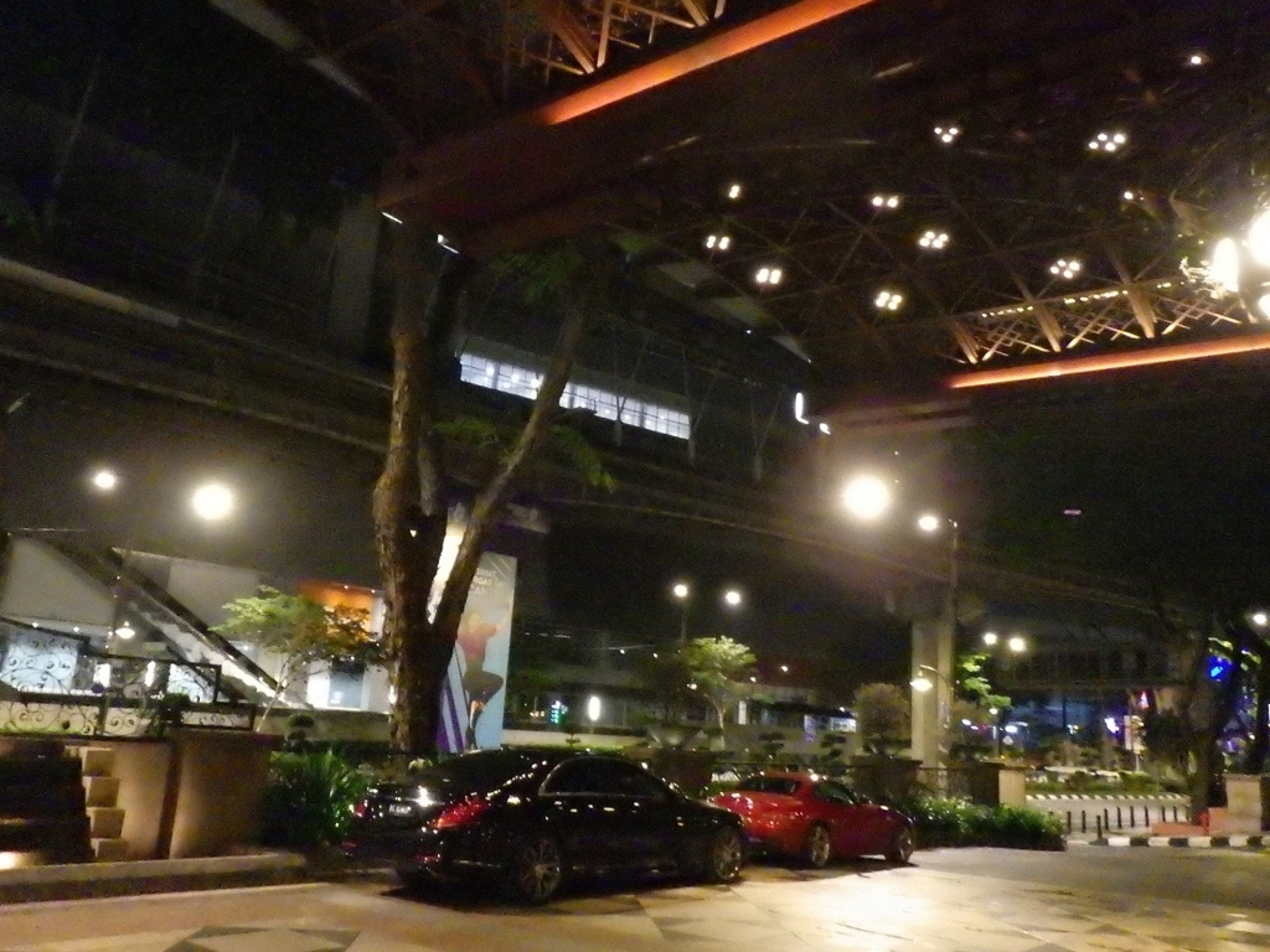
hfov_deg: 63.4
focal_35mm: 28
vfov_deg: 49.7
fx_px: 1027
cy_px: 476
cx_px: 635
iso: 1600
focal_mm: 5
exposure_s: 1/15
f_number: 3.5
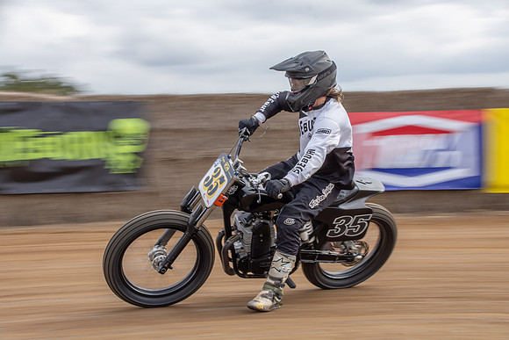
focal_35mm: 93
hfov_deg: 21.9
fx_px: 1315
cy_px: 170
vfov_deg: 14.7
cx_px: 254
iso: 125
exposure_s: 1/100
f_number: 13
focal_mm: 62
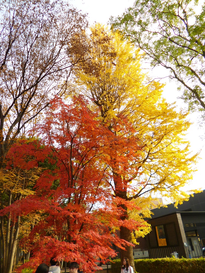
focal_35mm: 24
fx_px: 190
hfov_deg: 56.8
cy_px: 136
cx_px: 102
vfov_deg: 71.6
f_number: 2.5
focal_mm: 4.3
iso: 100
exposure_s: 1/250
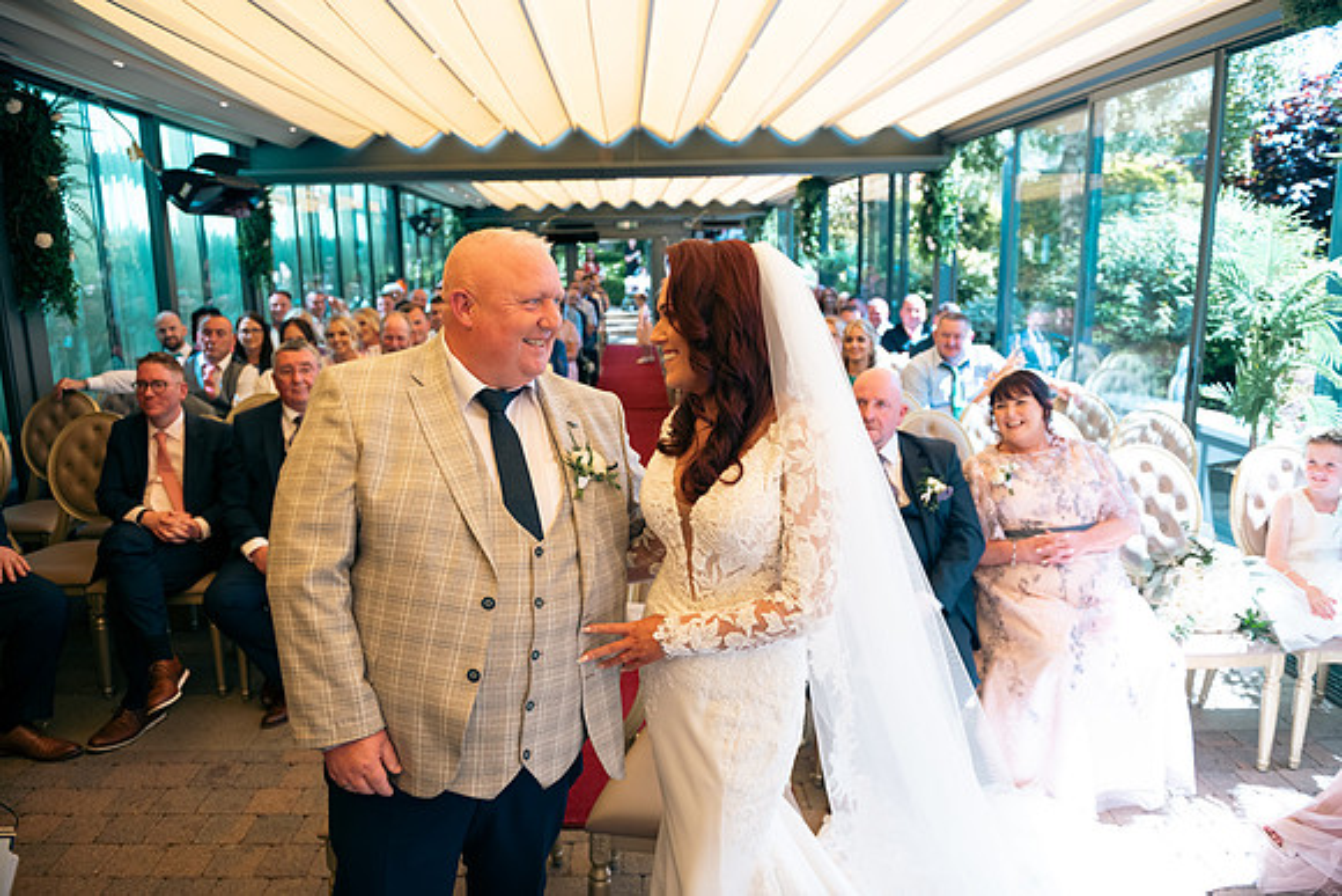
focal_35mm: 24
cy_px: 448
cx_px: 671
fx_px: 895
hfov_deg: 73.7
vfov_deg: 53.2
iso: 250
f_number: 3.5
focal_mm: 24
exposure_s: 1/250
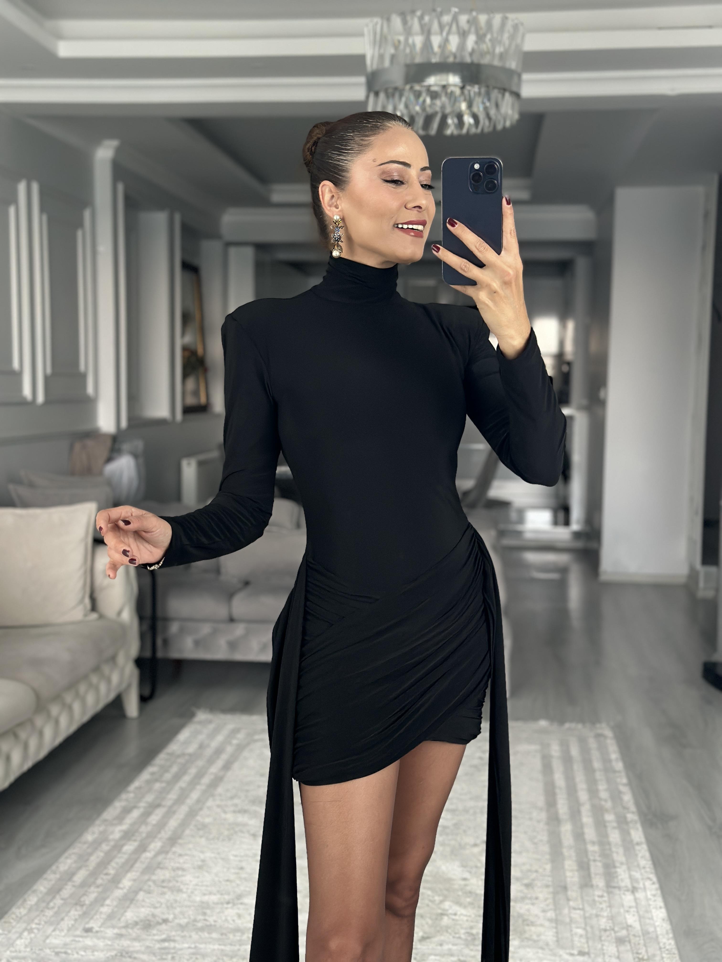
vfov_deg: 39.7
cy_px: 481
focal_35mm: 48
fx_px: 1335
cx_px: 361
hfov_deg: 30.3
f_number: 1.78
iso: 200
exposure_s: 1/60
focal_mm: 6.86
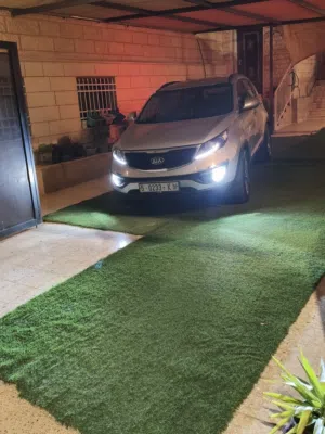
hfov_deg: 40.7
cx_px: 162
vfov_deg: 52.6
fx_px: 438
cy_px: 217
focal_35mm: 35
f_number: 1.5
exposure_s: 1/33.3
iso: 500
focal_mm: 4.94
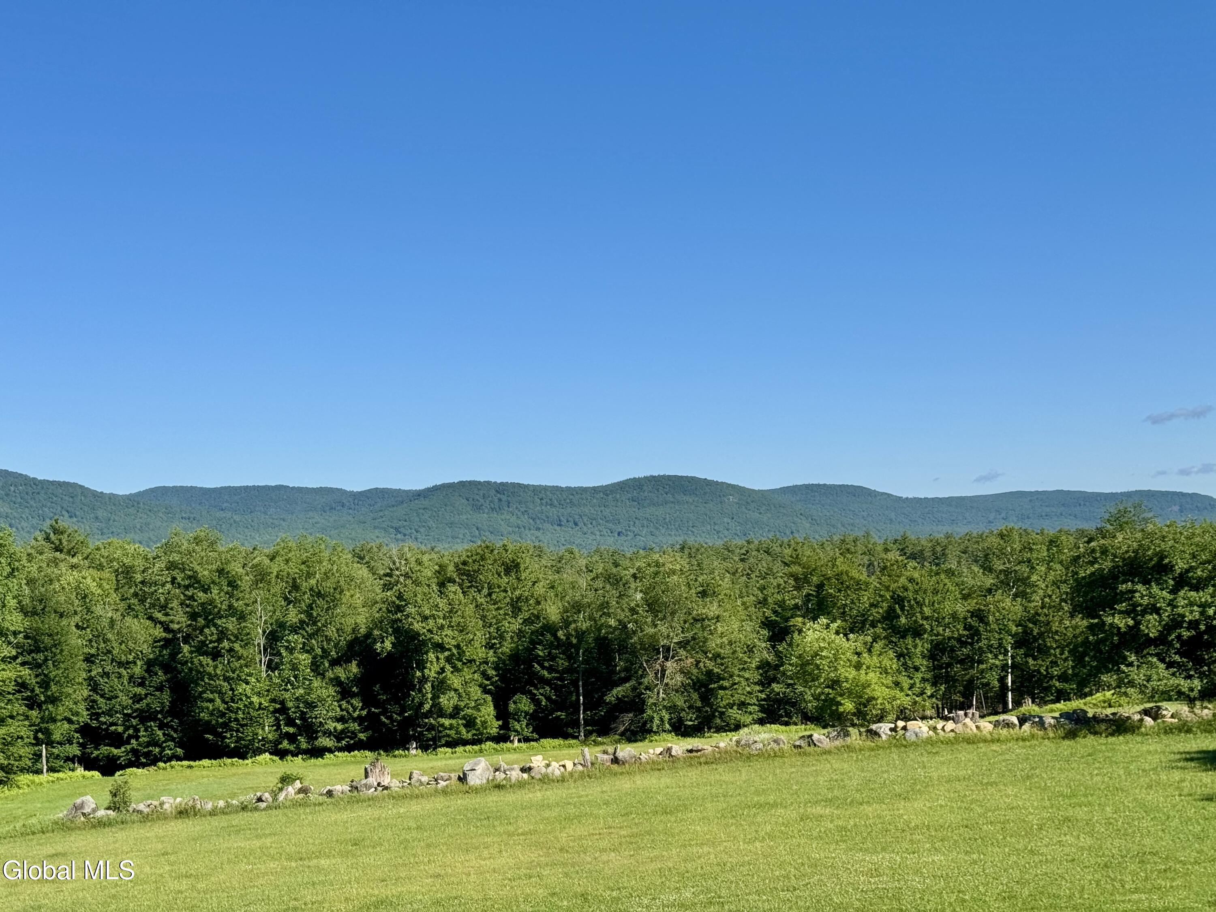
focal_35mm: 48
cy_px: 456
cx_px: 608
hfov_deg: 39.7
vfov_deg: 30.3
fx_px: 1686
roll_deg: +1.7
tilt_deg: +3.4
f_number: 1.78
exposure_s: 1/5848
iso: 64
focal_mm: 6.76
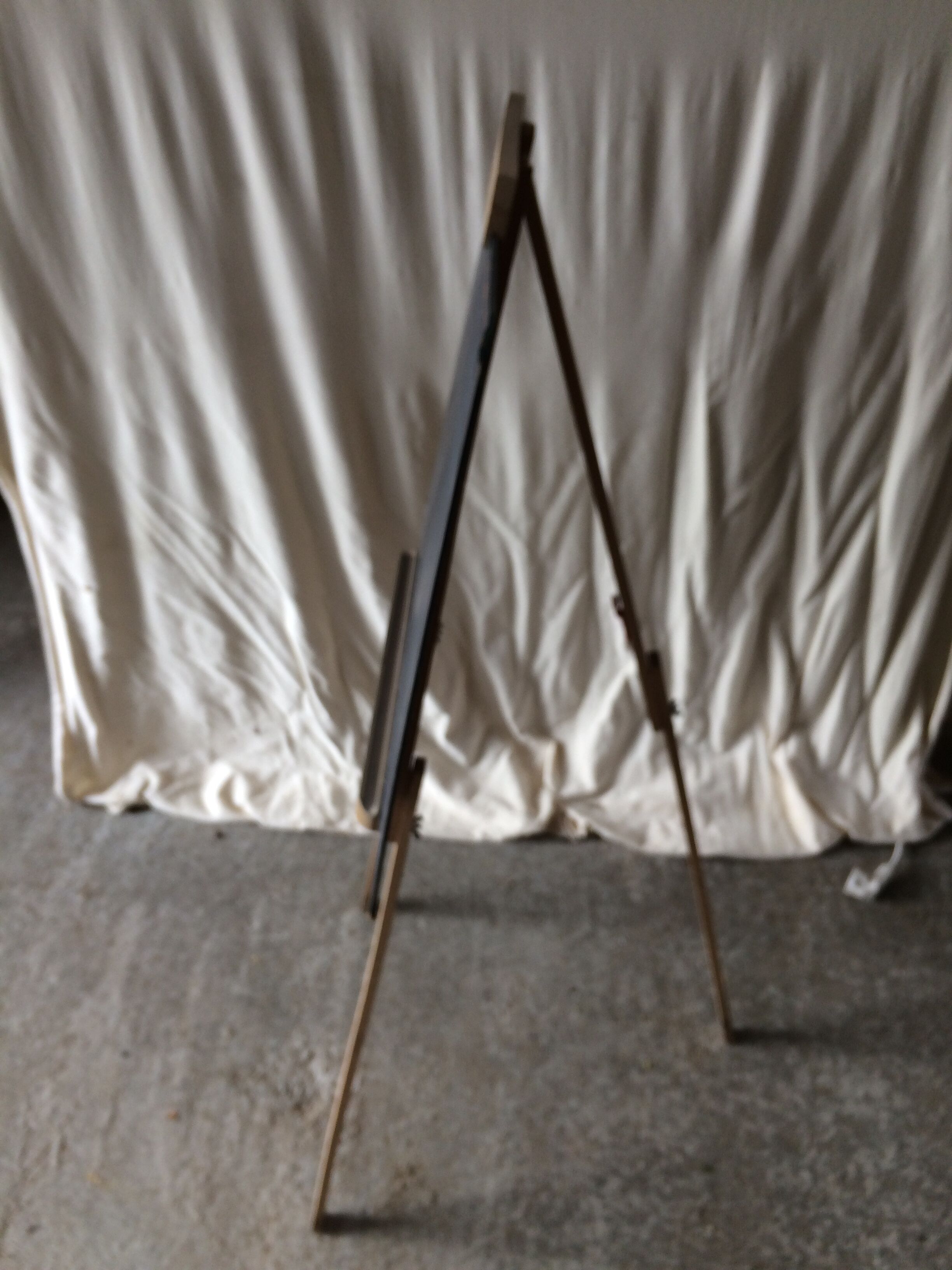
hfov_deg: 48.2
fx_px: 1063
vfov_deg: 61.7
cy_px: 635
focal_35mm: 29
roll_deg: +0.2
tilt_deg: -35.7
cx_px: 476
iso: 50
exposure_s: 1/50
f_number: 2.2
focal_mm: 4.15
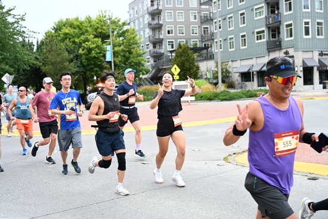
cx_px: 164
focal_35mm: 47
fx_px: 428
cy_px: 110
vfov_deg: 28.7
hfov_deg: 41.9
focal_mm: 47
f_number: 4
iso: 2000
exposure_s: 1/800
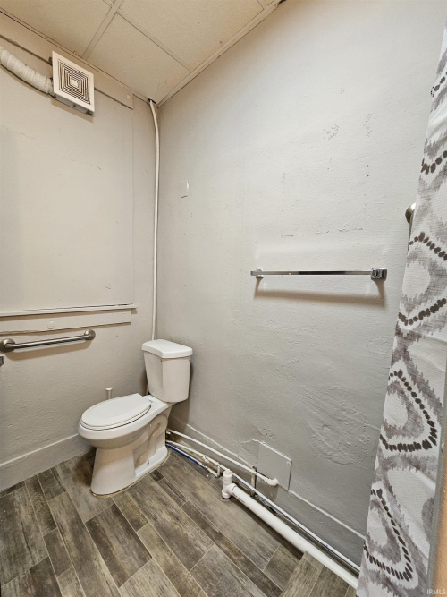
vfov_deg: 106.2
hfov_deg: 89.9
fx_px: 224
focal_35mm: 13
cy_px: 298
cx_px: 224
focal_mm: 2.2
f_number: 2.2
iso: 200
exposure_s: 1/60
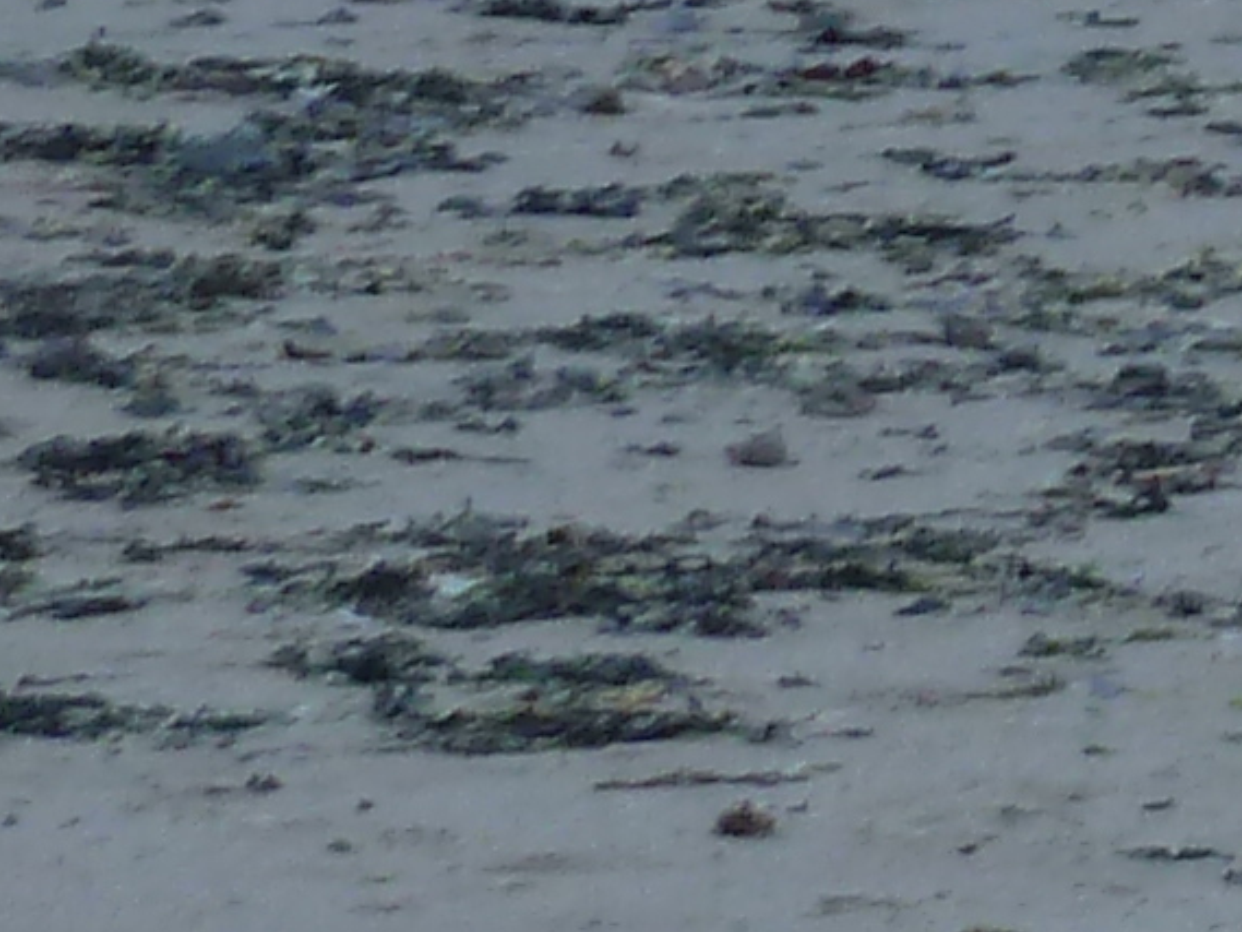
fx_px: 14893
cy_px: -2028
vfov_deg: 3.5
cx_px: 4067
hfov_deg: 4.5
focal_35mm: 415
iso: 80
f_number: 3.9
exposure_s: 1/80
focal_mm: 9.7
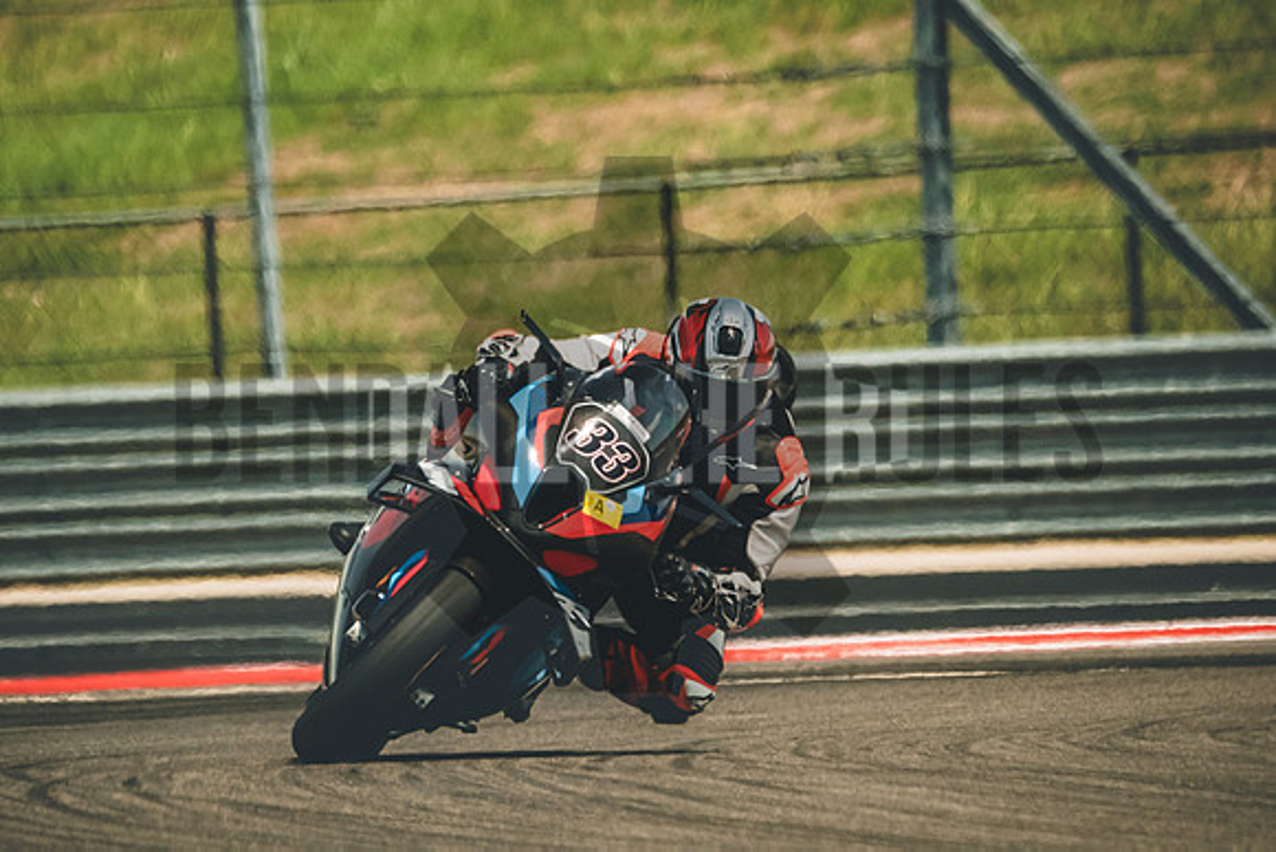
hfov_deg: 3.4
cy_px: 426
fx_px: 21271
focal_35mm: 600
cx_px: 638
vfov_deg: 2.3
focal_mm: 400
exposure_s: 1/2500
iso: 1250
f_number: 5.6
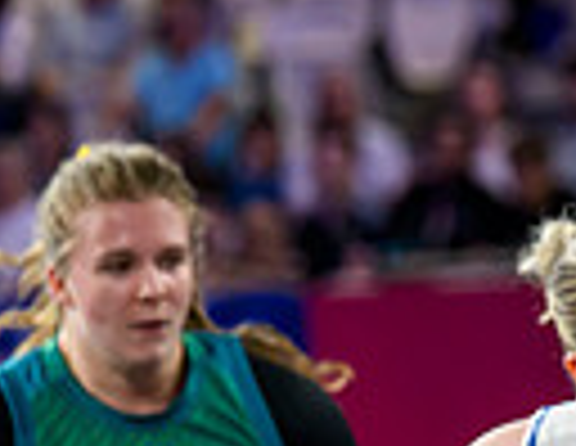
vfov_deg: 2.4
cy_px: 523
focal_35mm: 622
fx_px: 10467
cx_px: 1381
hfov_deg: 3.1
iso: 2500
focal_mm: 125
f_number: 3.2
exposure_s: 1/1600
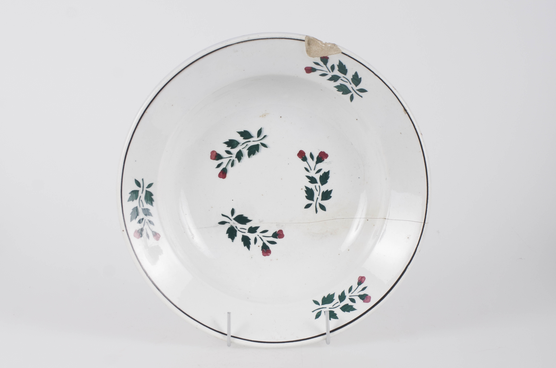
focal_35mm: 72
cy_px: 184
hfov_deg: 28.1
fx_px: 1110
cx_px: 278
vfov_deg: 18.8
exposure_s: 1/160
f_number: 10
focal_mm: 48
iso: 160
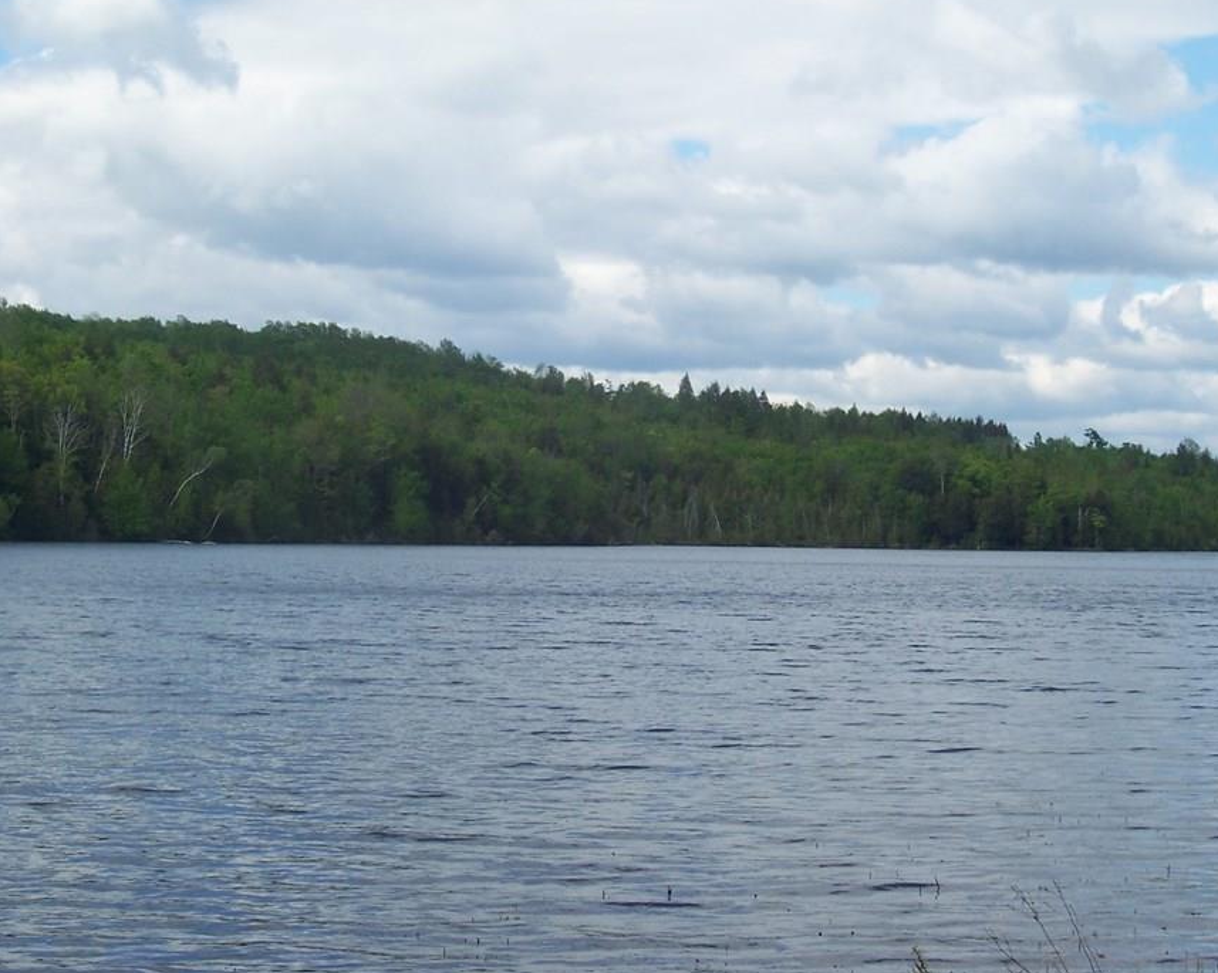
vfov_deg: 19.9
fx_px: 2775
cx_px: 588
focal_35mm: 77
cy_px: 436
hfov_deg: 24.8
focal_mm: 10.8
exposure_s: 1/250
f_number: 6.7
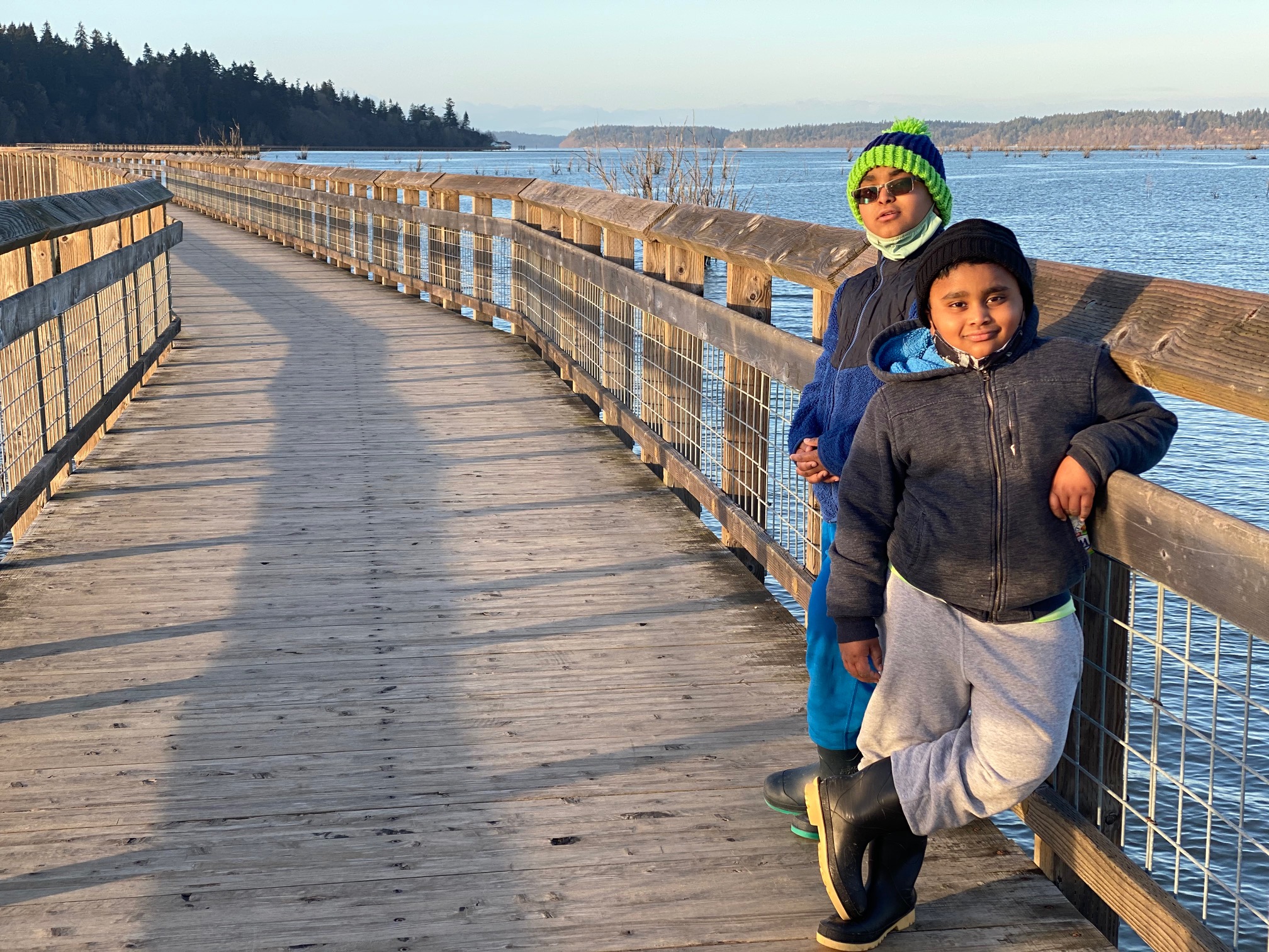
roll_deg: +0.0
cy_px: 476
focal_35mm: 52
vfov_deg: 28.0
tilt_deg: -9.5
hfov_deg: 36.8
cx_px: 634
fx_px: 1906
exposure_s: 1/193
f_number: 2
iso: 20
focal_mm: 6
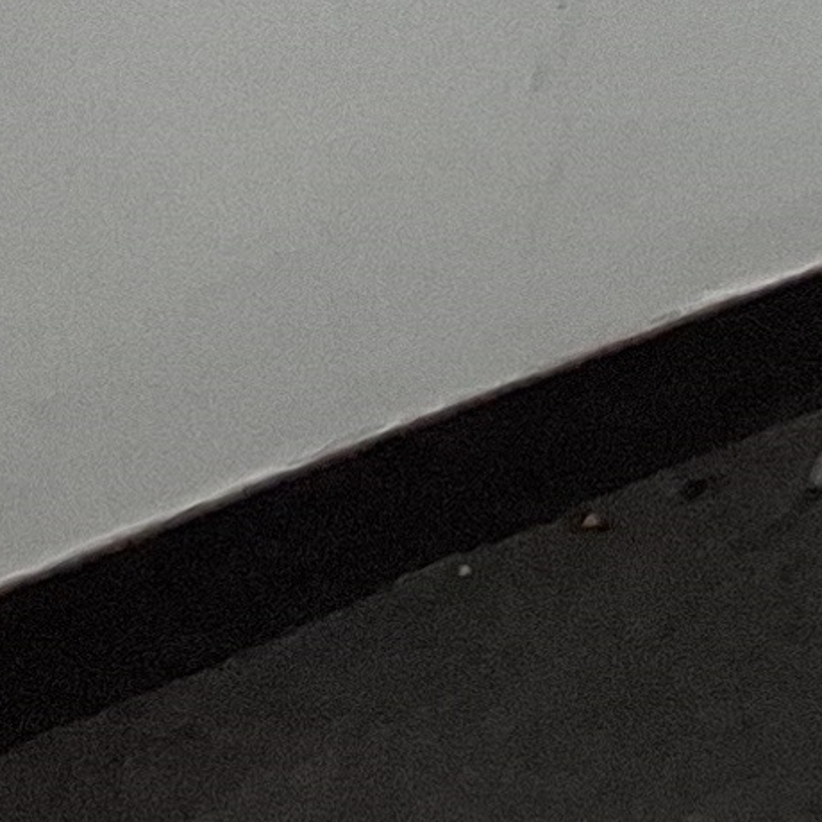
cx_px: 2126
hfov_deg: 12.5
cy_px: -1349
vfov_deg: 12.3
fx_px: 2687
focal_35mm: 100
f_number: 2.2
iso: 250
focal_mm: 1.74
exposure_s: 1/24
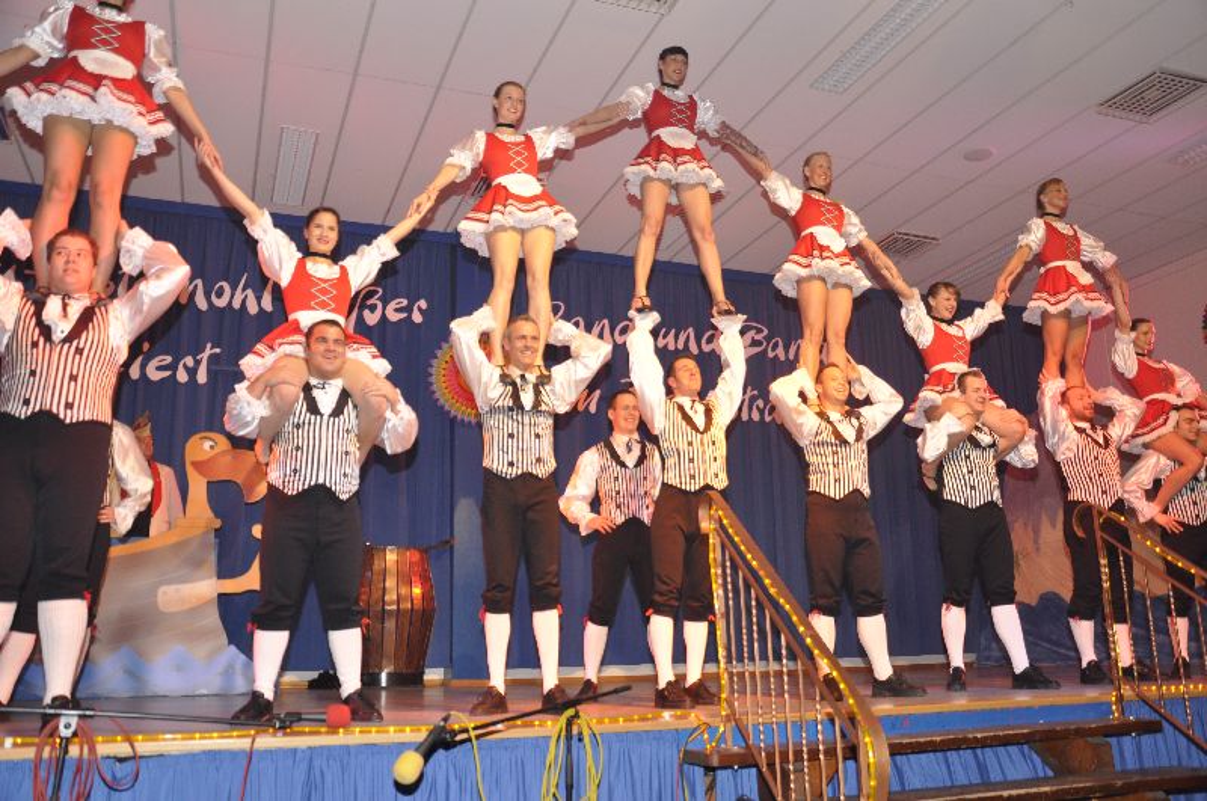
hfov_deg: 59.6
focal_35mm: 32
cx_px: 604
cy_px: 400
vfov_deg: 41.6
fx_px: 1055
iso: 400
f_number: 5
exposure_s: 1/60
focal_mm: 21
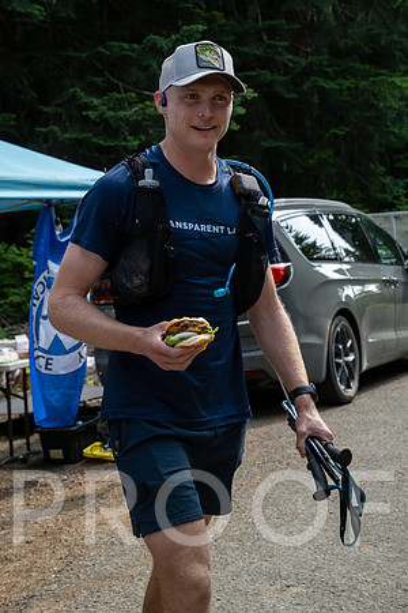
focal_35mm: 70
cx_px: 204
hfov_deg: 19.5
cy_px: 306
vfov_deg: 28.8
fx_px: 1190
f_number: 9
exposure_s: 1/640
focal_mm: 70
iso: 1250
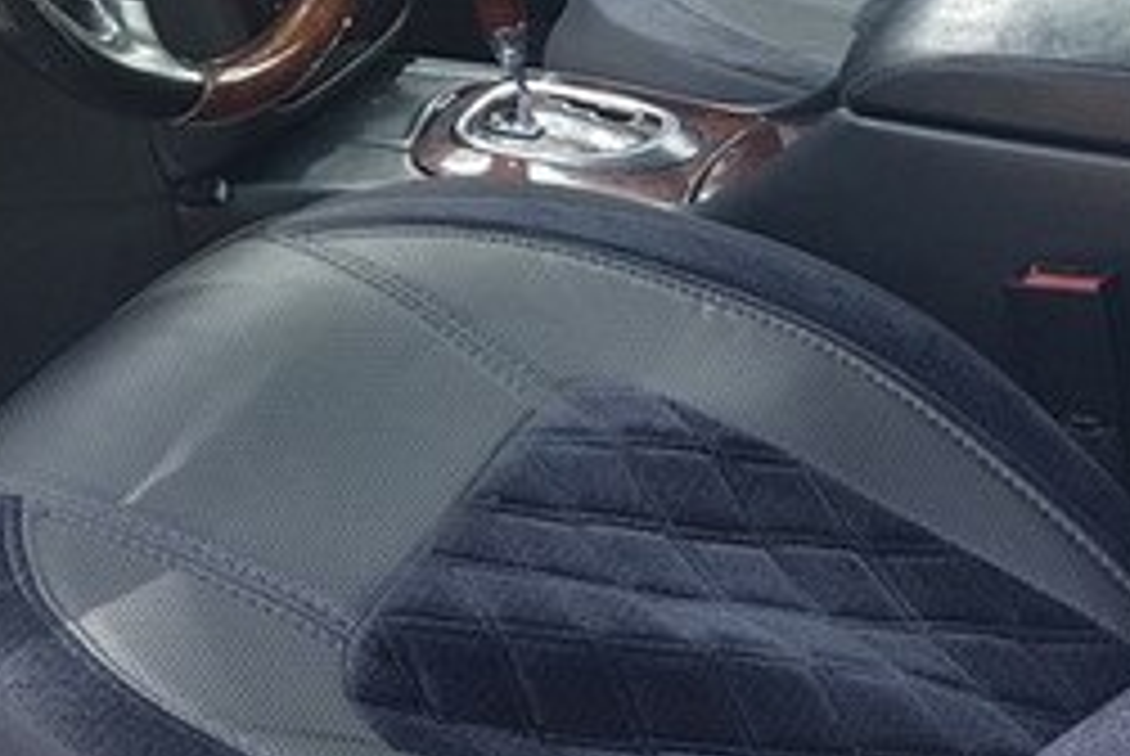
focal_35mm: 71
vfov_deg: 18.4
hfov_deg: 26.9
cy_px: -115
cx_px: 14
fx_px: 2231
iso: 50
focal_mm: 4.2
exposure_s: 1/100
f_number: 1.7
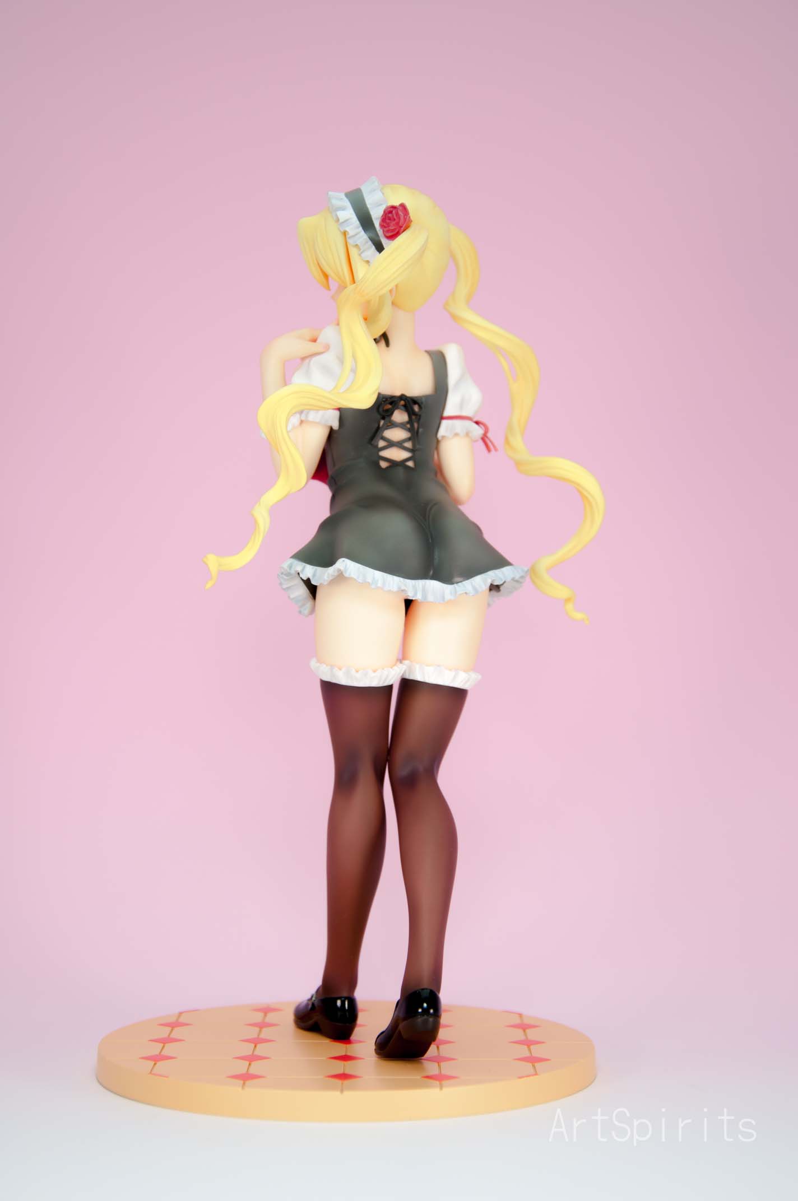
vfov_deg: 26.0
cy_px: 600
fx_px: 2600
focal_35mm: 78
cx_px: 399
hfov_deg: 17.4
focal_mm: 52
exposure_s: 1/60
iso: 100
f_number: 6.3
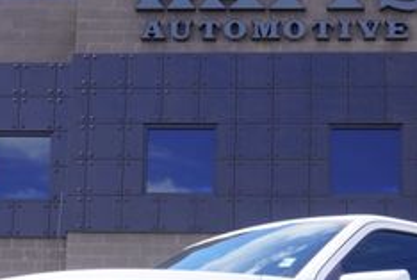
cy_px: 310
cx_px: 267
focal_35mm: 102
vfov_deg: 13.2
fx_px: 1188
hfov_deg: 19.9
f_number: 7.1
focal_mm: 25
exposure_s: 1/200
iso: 100
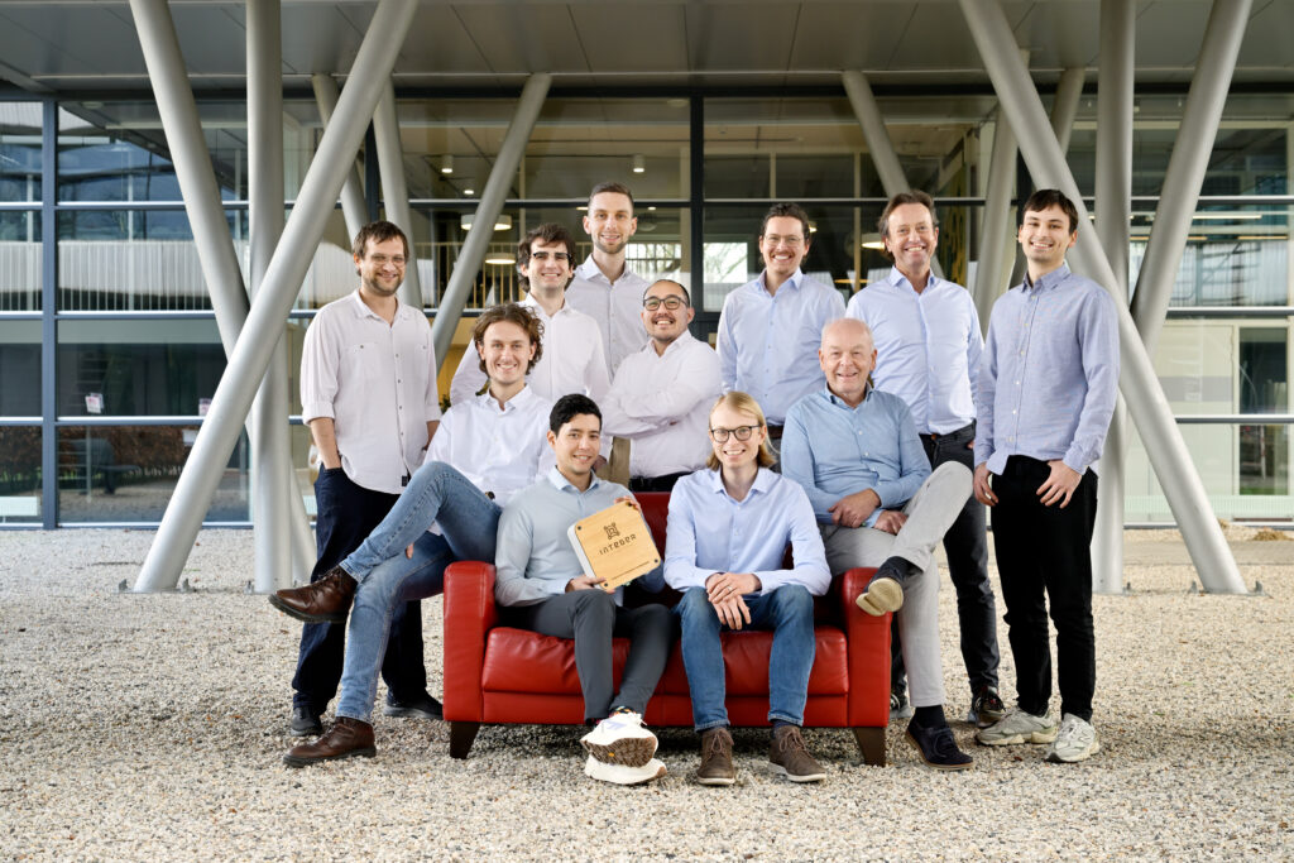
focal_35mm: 50
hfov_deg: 39.6
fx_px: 1797
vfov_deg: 27.0
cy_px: 432
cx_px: 647
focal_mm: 50
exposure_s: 1/80
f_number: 5.6
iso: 500
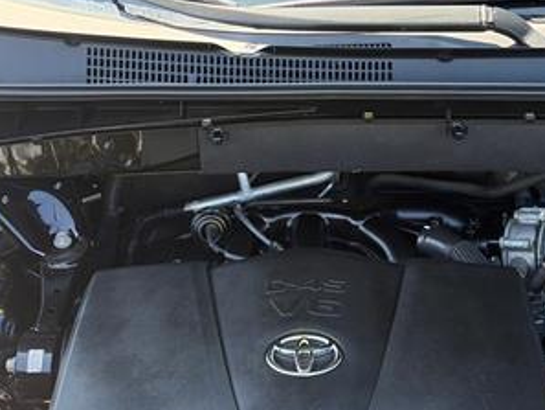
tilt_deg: -28.1
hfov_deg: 34.2
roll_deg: +0.6
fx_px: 882
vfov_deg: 26.1
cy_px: 160
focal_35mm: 56
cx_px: 336
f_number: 1.6
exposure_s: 1/197
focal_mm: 5.96
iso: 64
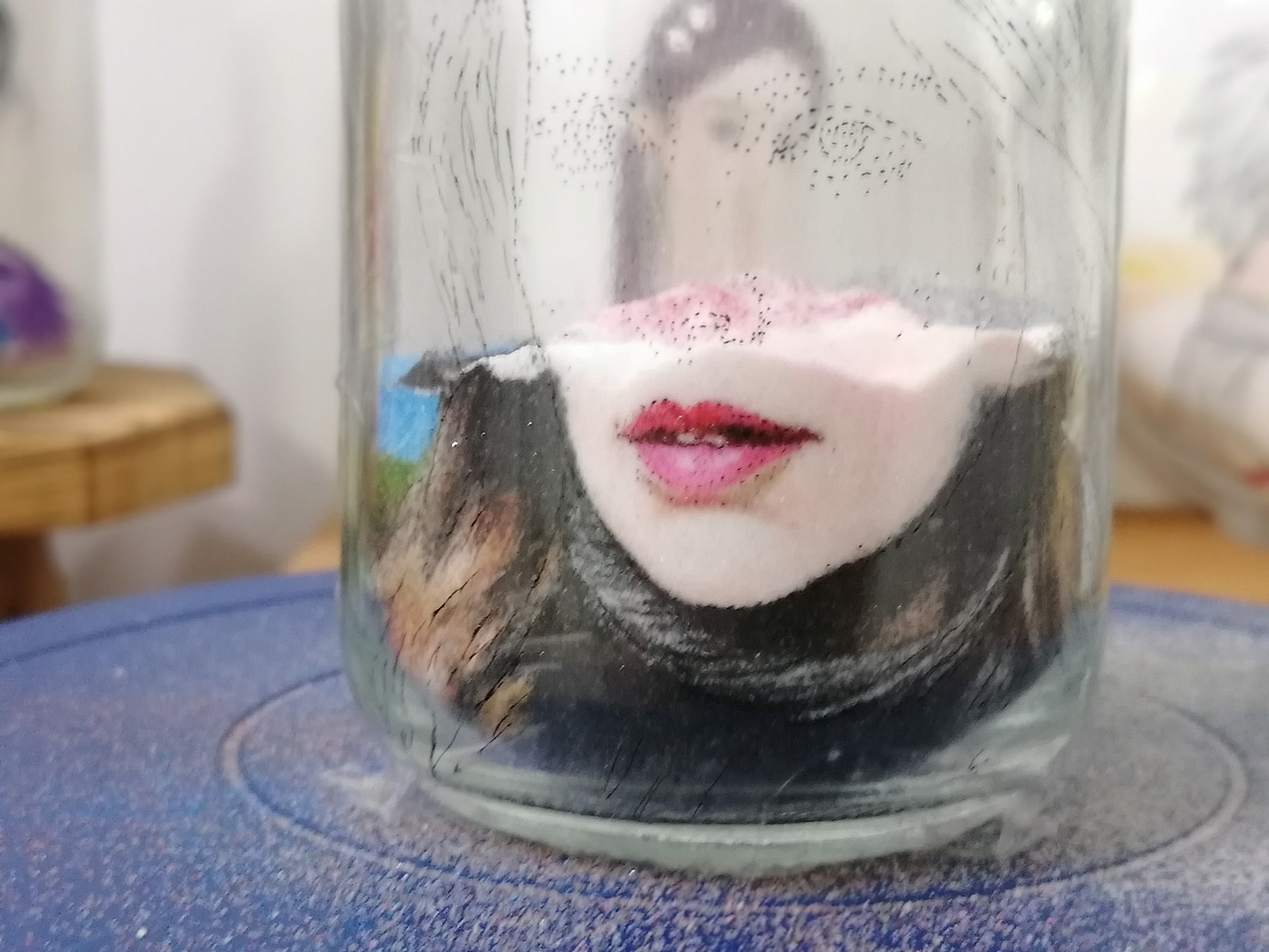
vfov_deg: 27.0
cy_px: 476
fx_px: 1980
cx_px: 634
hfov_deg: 35.5
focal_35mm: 54
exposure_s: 1/25
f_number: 4
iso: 500
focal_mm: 3.95
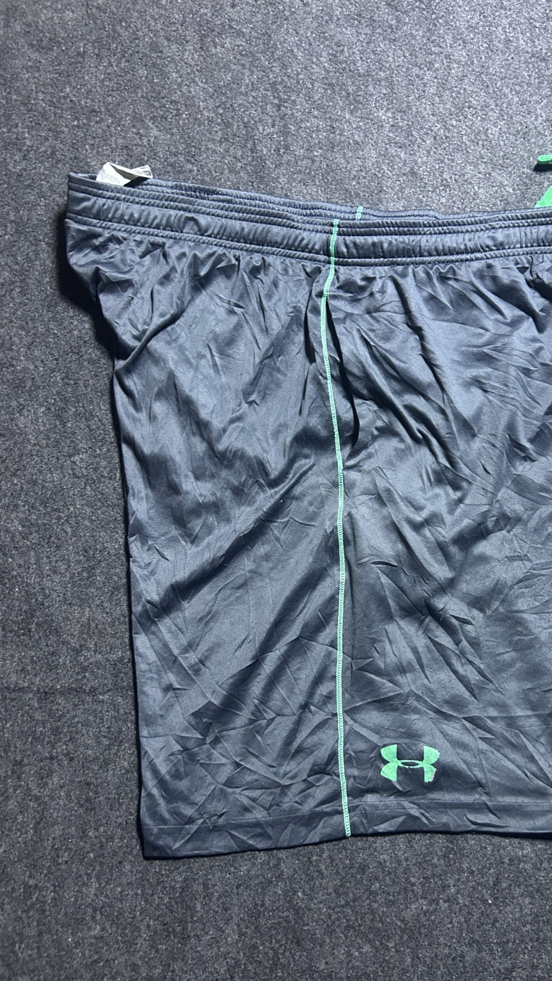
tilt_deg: -55.8
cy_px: 497
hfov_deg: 39.8
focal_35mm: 29
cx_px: 363
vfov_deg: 66.1
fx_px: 755
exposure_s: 1/33
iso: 400
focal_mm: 5.7
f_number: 1.5
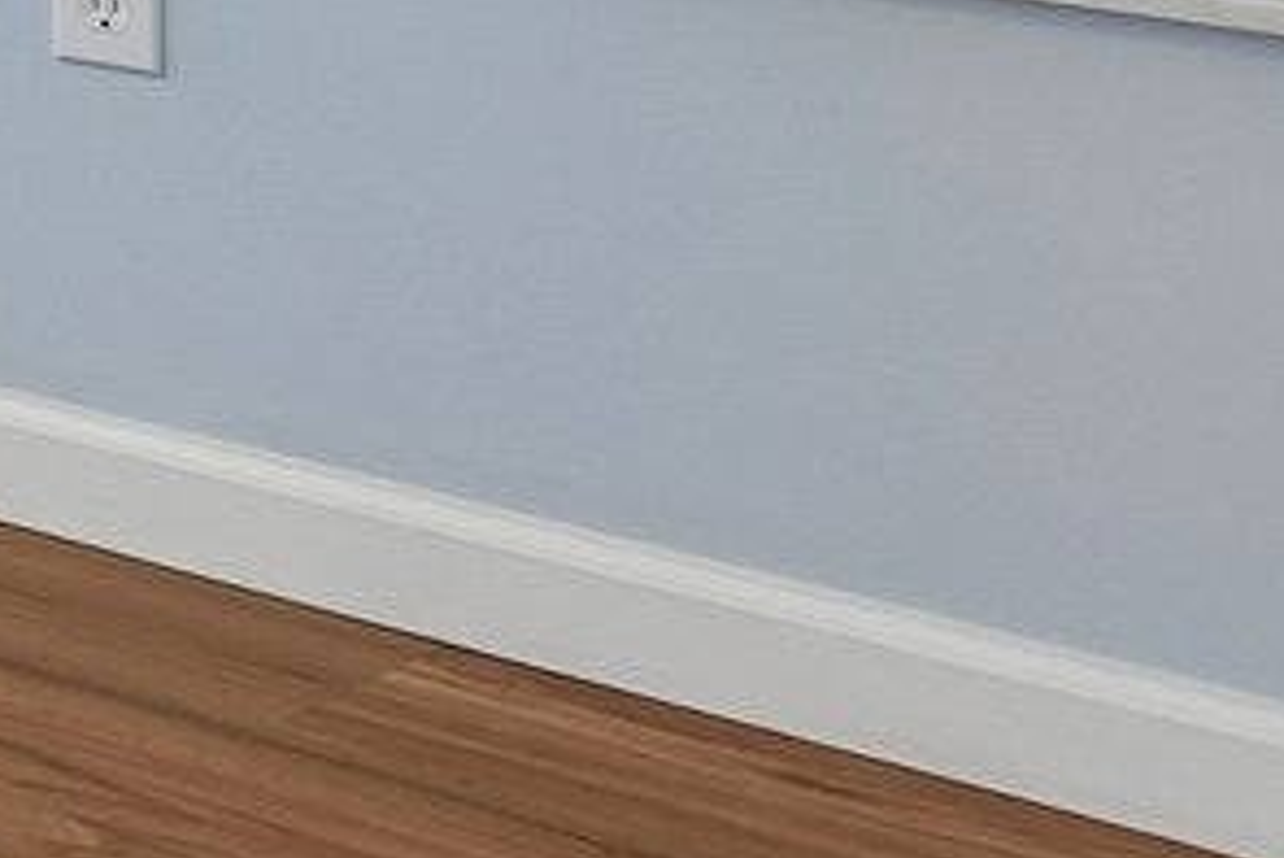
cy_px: -934
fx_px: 4211
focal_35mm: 118
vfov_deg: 10.5
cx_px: -2215
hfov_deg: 12.0
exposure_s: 1/15
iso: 400
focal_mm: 17
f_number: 11
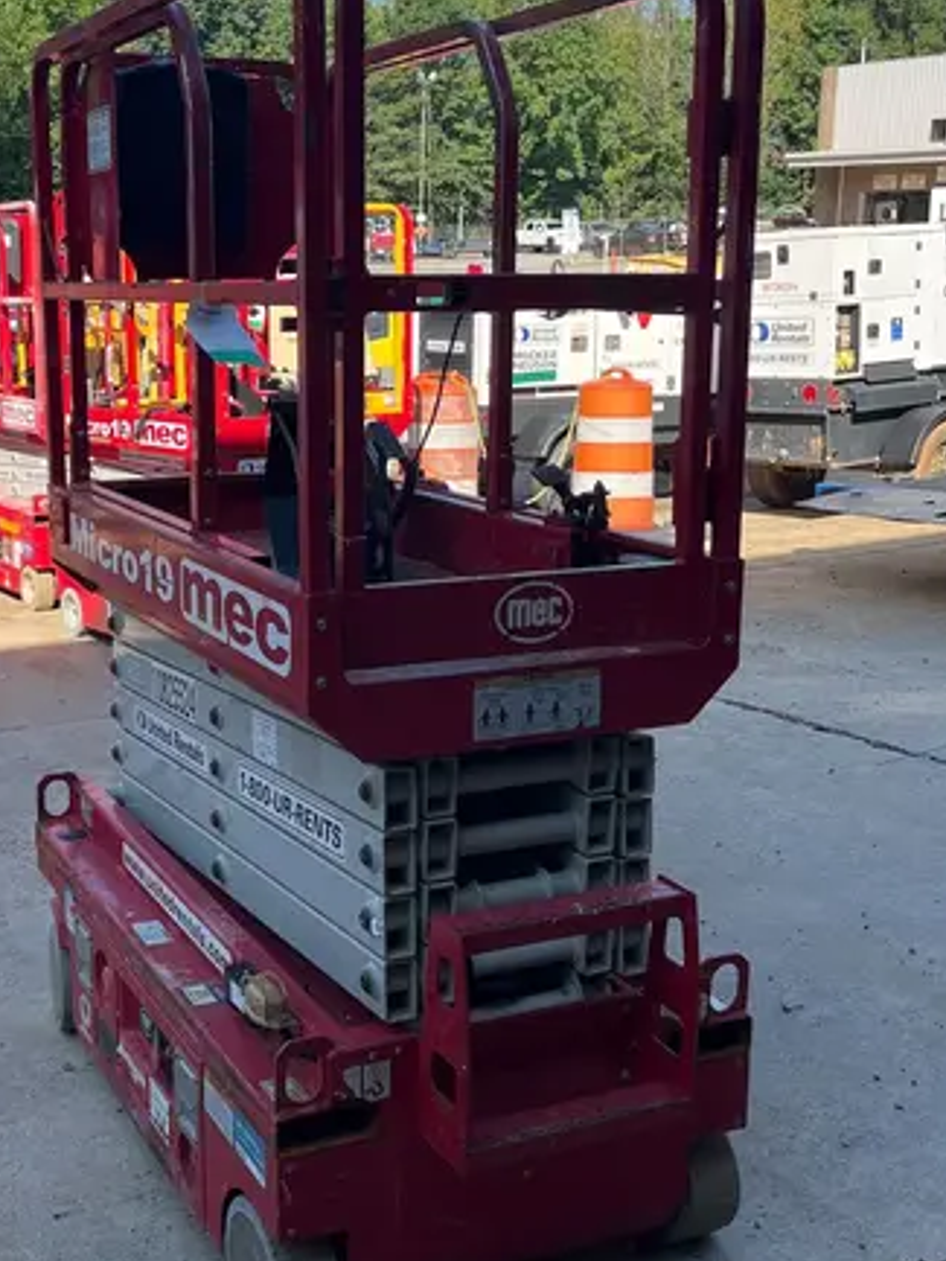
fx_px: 1602
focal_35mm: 44
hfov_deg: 32.6
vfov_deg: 42.9
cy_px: 572
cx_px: 311
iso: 50
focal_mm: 5.1
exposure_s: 1/1404
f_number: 1.6
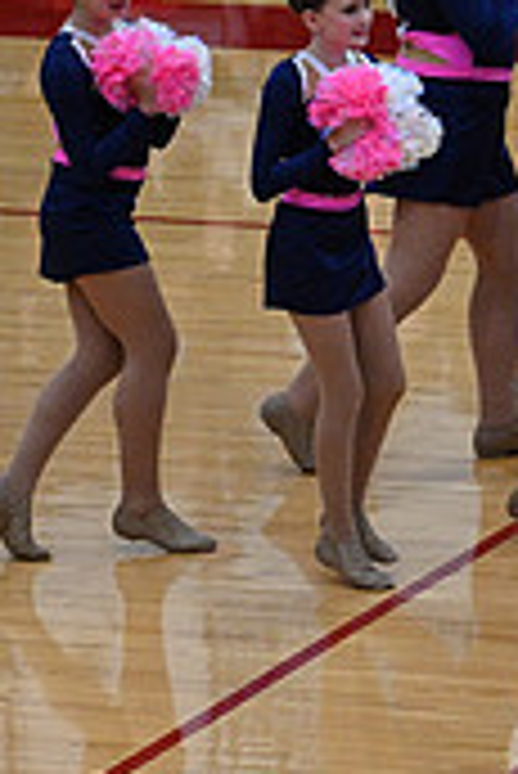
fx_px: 7991
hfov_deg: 3.7
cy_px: 461
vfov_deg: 5.6
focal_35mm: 371
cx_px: 1297
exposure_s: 1/400
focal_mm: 110
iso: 4000
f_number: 4
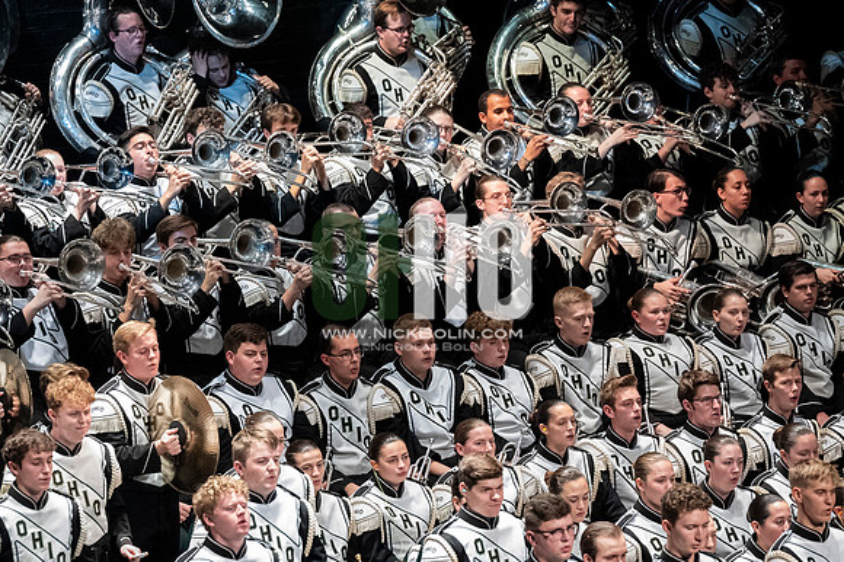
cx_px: 422
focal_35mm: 255
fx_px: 5975
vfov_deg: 5.4
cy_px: 281
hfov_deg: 8.1
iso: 5000
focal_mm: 170
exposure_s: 1/500
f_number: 4
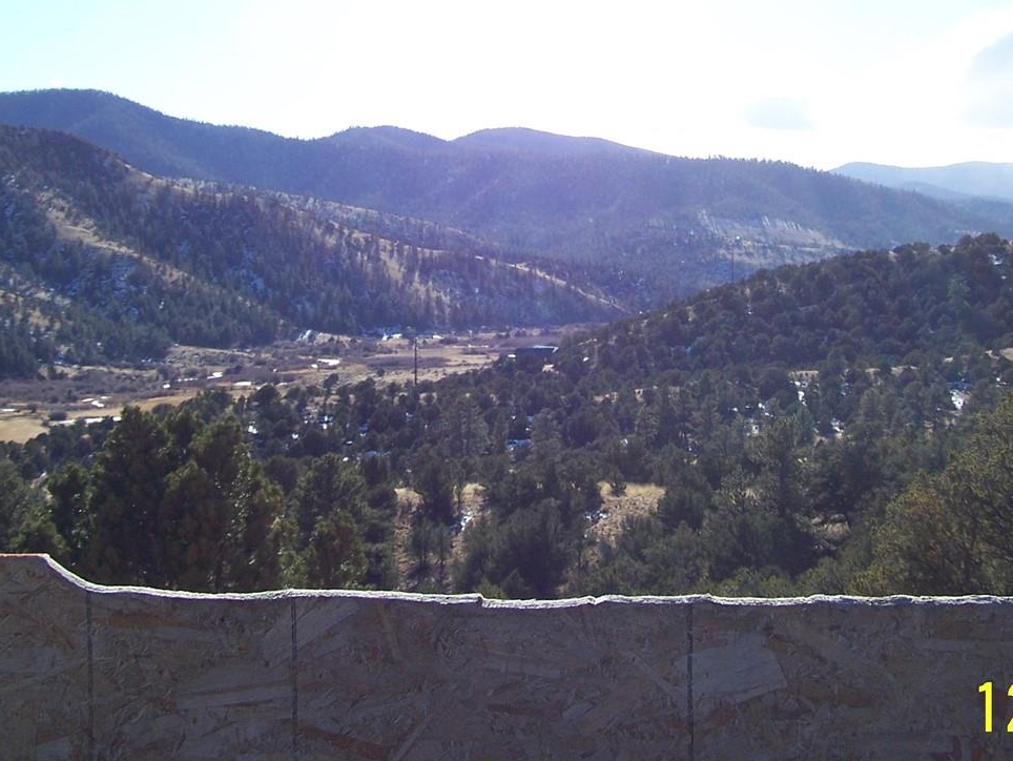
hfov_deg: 30.7
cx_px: 550
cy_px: 238
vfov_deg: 23.2
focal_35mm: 63
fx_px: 1845
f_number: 2.8
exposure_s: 1/1000
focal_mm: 6.3
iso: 80
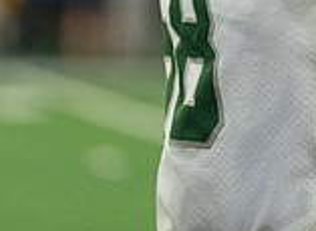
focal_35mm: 634
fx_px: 5739
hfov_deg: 3.2
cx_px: 353
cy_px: -236
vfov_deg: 2.3
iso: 4000
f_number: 2.8
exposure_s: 1/1250
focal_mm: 143
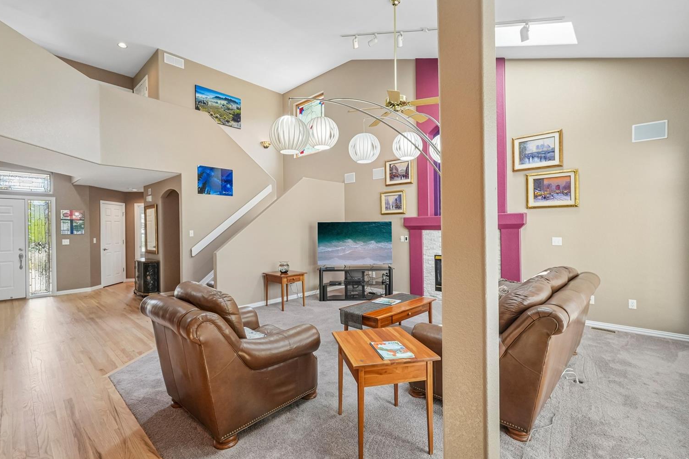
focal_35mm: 16
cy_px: 228
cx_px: 334
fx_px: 306
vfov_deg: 73.7
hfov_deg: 96.7
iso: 800
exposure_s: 1/13
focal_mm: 10
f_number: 8
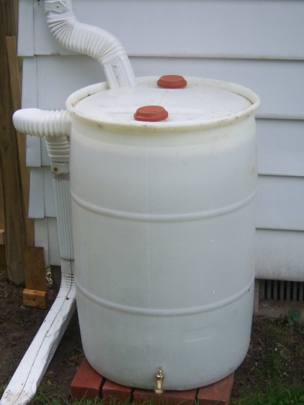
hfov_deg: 22.3
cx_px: 152
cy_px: 202
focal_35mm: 66
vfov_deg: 29.4
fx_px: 773
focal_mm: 11
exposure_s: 1/350
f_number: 4
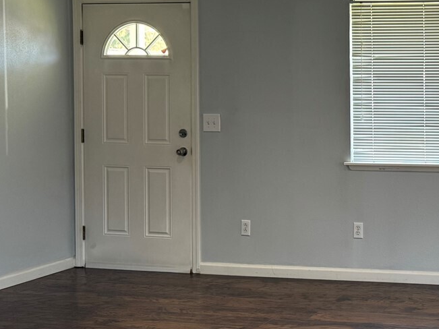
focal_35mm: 59
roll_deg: +0.4
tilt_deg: -2.4
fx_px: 748
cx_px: 491
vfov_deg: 24.7
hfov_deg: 29.3
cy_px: 117
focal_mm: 6.76
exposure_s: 1/120
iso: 200
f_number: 1.78
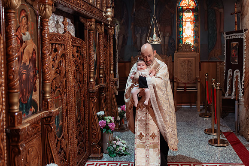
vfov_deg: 33.4
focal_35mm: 40
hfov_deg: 48.4
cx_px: 142
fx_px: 276
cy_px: 71
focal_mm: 35
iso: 1600
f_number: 2.5
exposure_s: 1/250
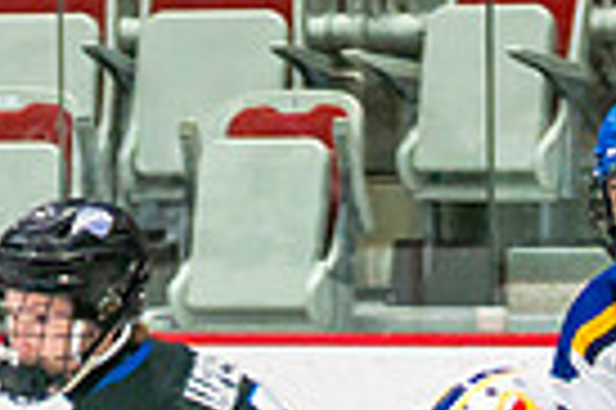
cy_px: 1010
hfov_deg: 2.8
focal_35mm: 729
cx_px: 243
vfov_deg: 1.9
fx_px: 12459
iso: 500
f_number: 2.8
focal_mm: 88
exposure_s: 1/640
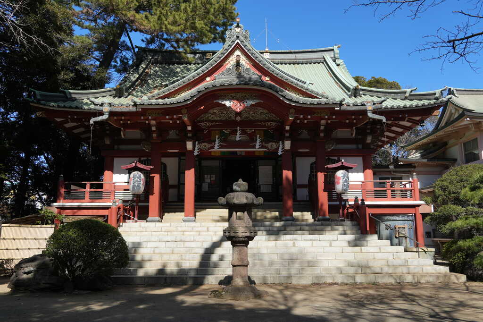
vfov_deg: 43.6
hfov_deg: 61.9
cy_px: 161
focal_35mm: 30
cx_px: 242
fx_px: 402
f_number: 5.6
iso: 100
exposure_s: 1/320
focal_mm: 20
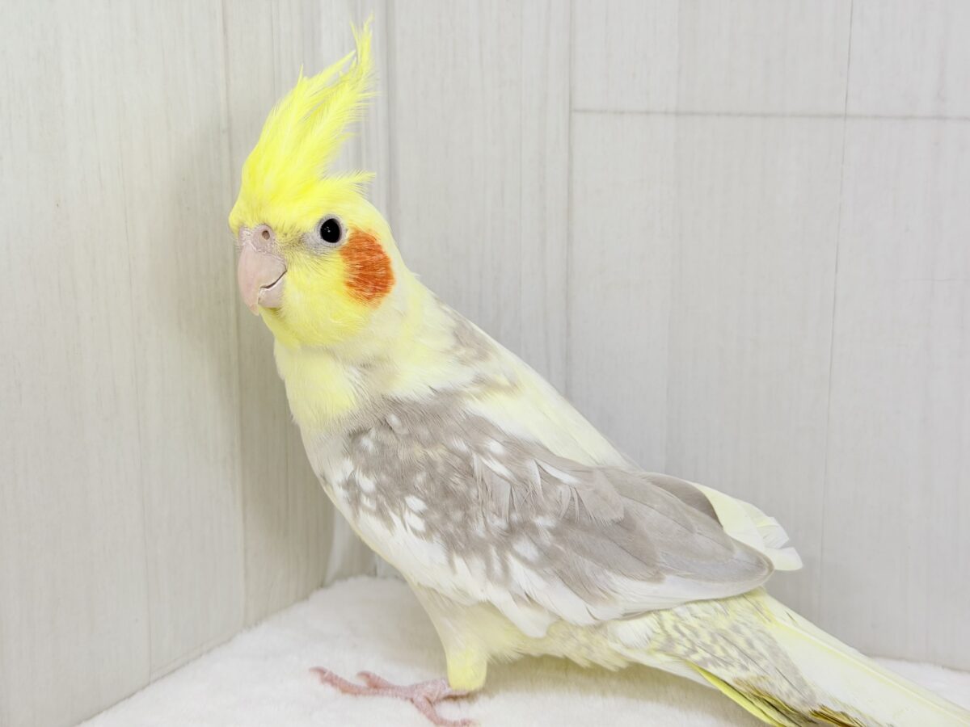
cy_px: 364
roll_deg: +1.4
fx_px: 1345
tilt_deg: -10.7
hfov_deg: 39.7
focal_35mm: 48
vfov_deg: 30.3
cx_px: 485
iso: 125
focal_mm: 6.76
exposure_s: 1/50
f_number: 1.78
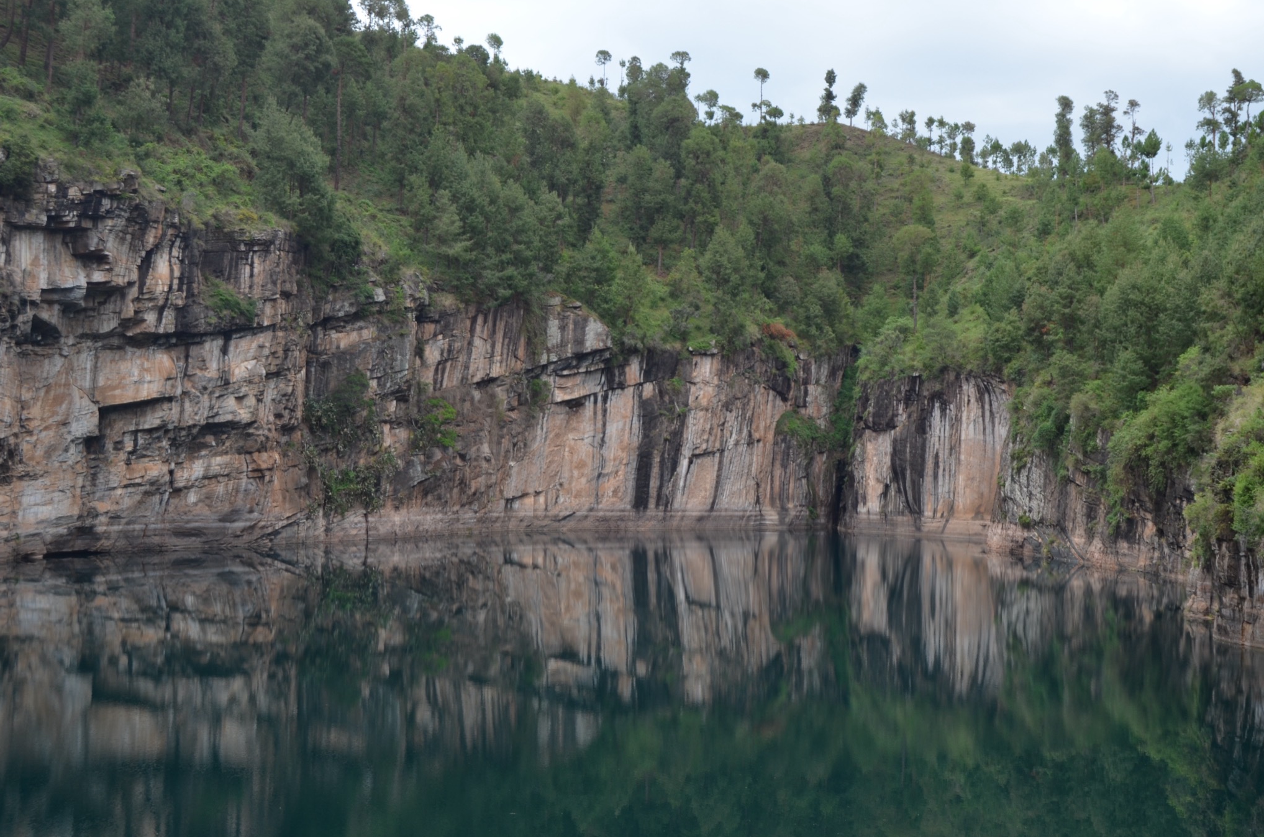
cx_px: 745
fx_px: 1611
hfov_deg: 42.7
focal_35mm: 46
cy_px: 453
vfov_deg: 29.1
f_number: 7.1
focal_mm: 26
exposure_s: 1/200
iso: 200
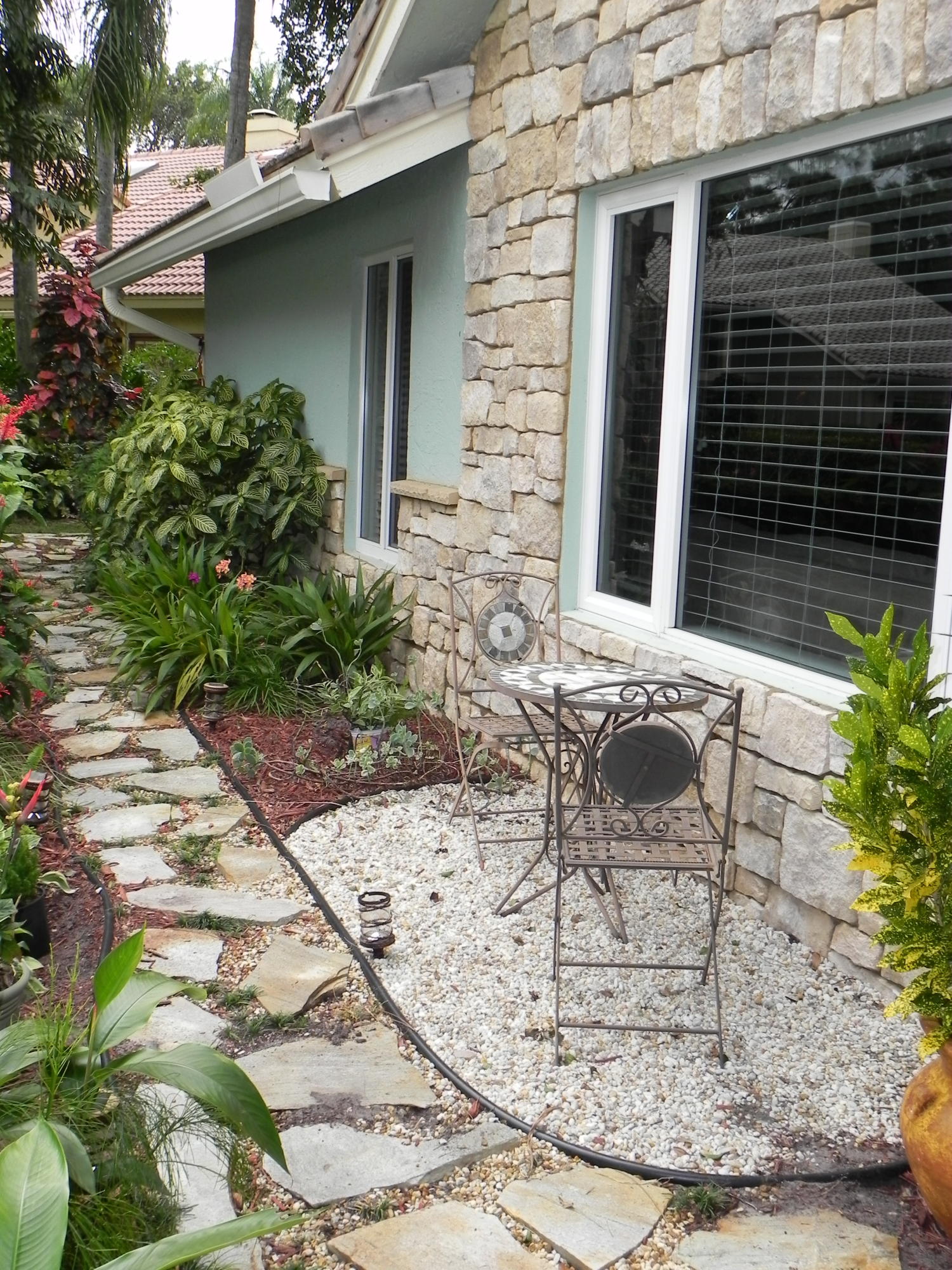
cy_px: 635
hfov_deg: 38.7
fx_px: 1357
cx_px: 476
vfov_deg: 50.1
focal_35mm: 37
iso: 160
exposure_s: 1/208
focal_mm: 6.6
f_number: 5
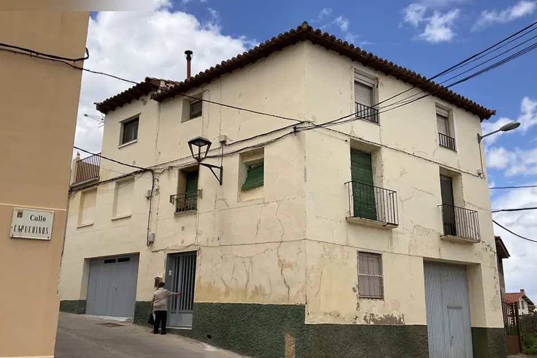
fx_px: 462
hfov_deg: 60.3
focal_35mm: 31
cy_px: 202
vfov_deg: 42.2
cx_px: 271
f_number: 1.8
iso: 25
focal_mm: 3
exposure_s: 1/3788
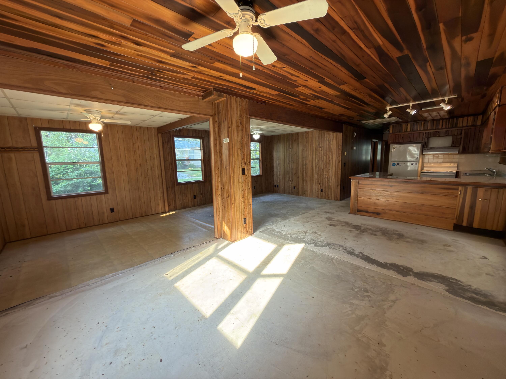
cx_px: 253
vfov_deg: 85.7
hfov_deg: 102.1
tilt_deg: -9.0
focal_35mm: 14
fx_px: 205
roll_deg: +1.8
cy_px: 190
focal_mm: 2.22
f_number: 2.2
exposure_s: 1/30
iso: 64
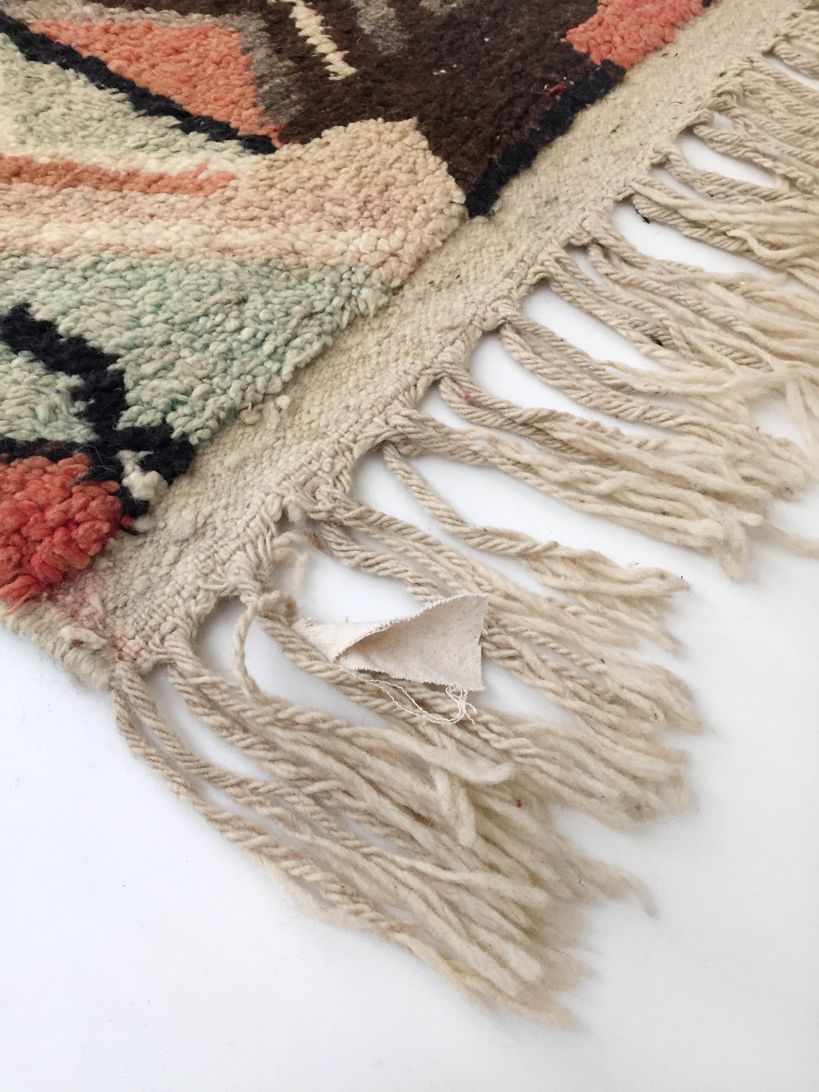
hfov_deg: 48.2
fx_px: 915
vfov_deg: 61.7
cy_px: 546
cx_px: 410
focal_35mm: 29
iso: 64
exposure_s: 1/33
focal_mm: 4.15
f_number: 2.2
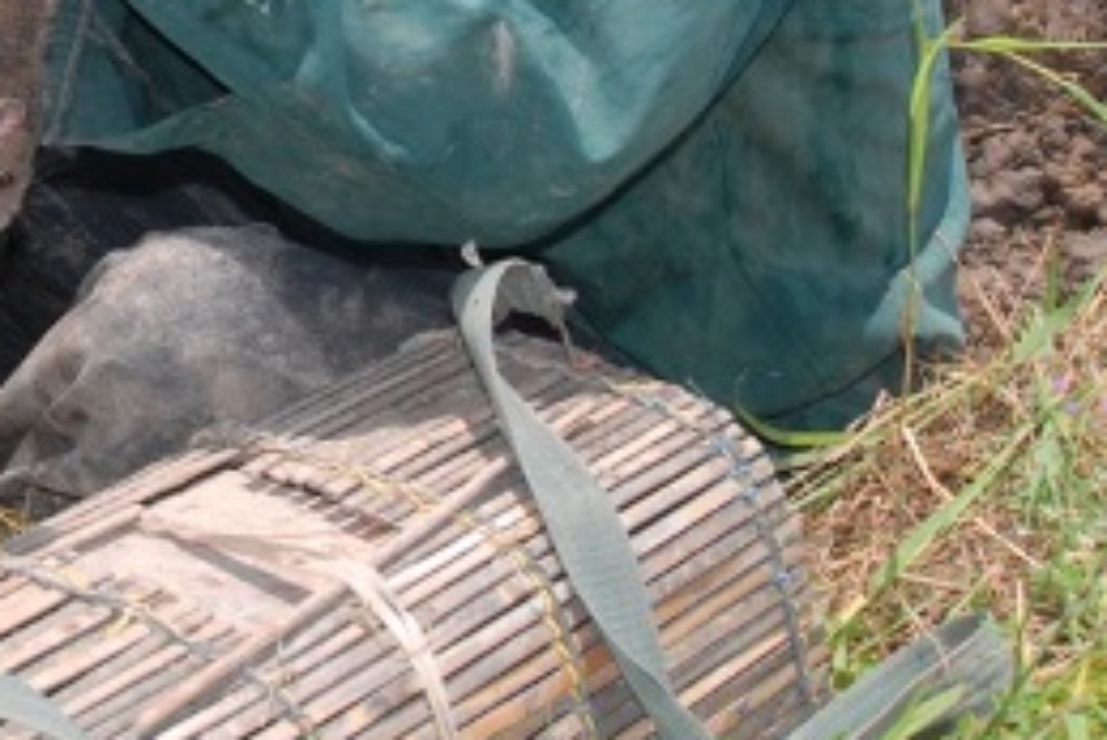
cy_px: -66
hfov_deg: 18.3
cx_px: -73
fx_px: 3323
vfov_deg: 12.5
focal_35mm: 108
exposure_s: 1/250
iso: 125
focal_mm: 28
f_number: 8
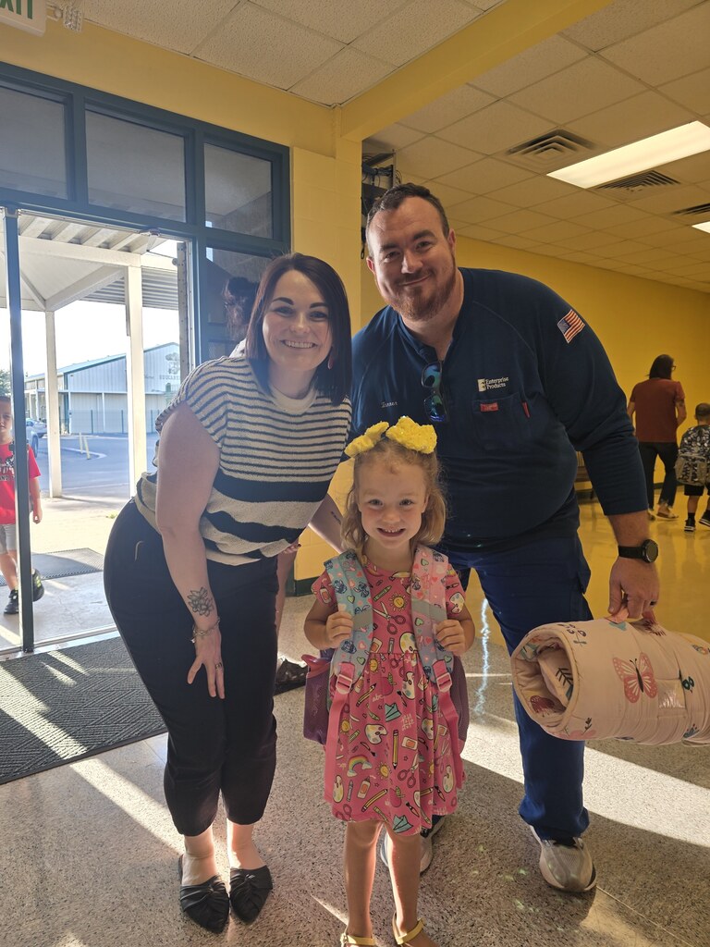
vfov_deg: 73.9
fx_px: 629
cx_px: 355
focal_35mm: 23
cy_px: 474
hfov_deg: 58.9
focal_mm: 6.3
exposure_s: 1/62
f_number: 1.7
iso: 25
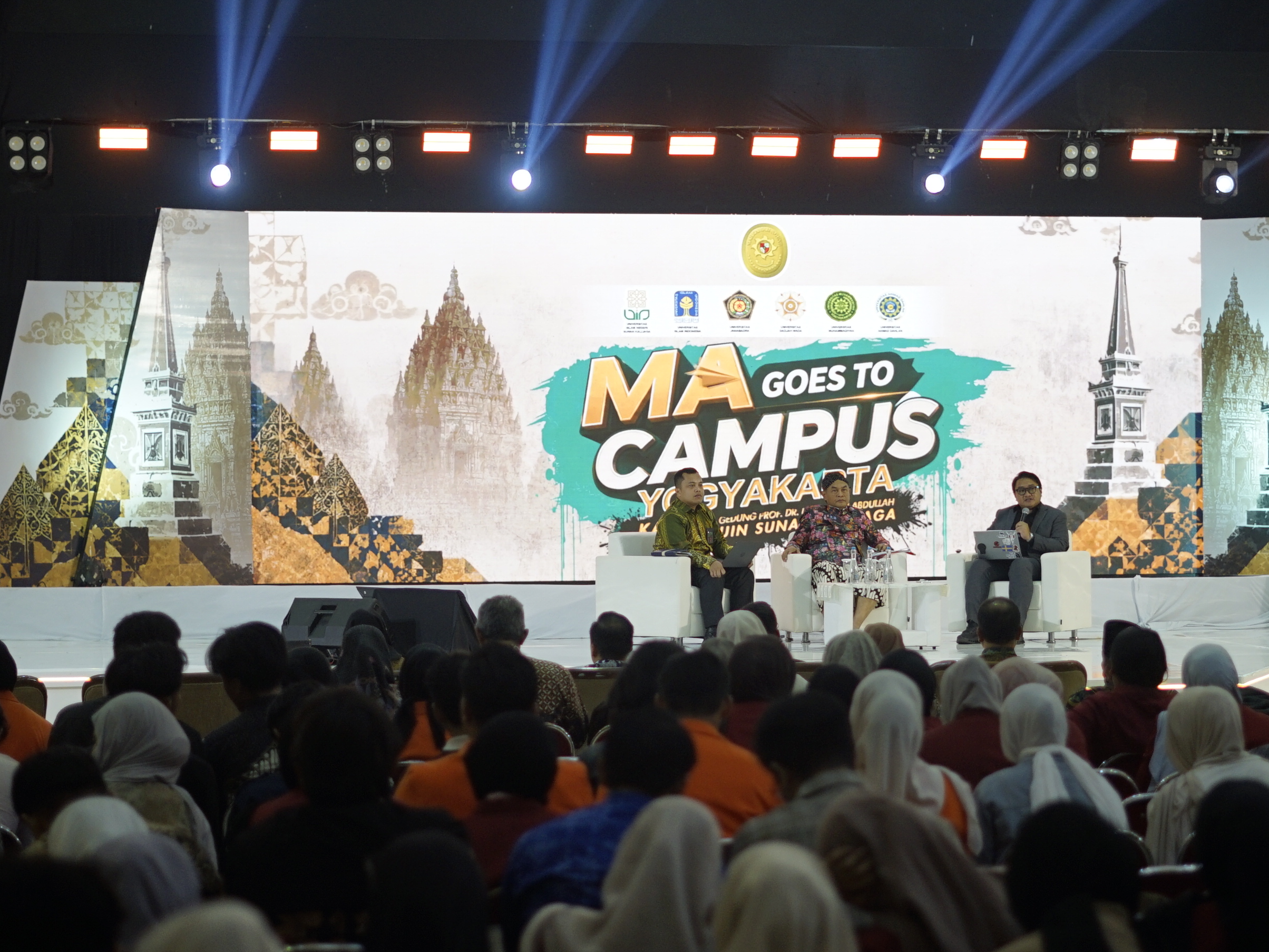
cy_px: 435
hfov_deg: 21.8
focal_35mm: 90
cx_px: 738
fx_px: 3299
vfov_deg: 16.4
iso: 320
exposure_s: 1/100
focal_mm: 50
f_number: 1.8
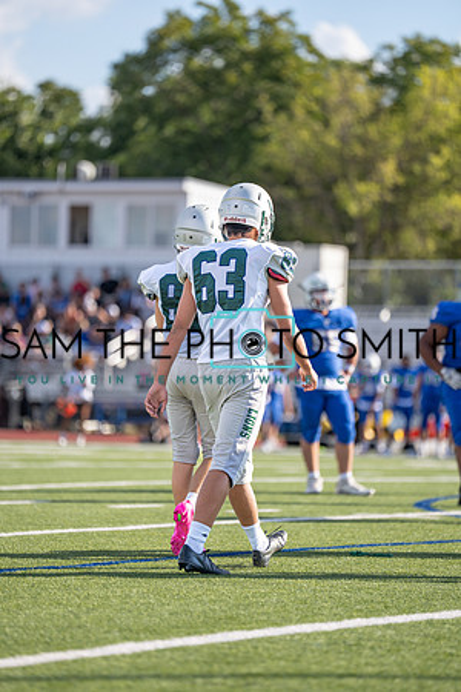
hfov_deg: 7.5
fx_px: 3496
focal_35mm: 182
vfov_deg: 11.3
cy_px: 346
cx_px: 230
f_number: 2.8
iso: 100
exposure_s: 1/2000
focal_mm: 182
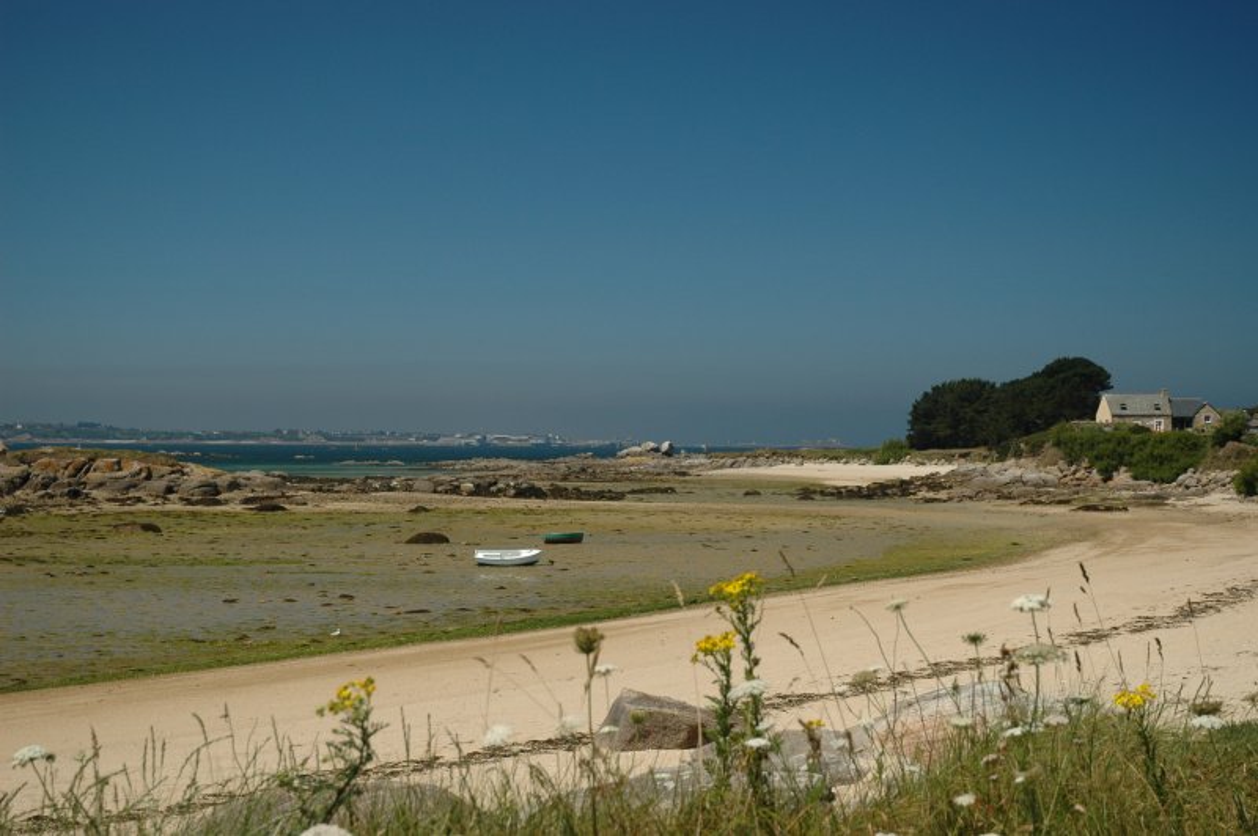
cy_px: 418
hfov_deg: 33.4
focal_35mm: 60
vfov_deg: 22.6
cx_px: 629
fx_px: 2095
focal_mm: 40
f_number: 5.6
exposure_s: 1/400
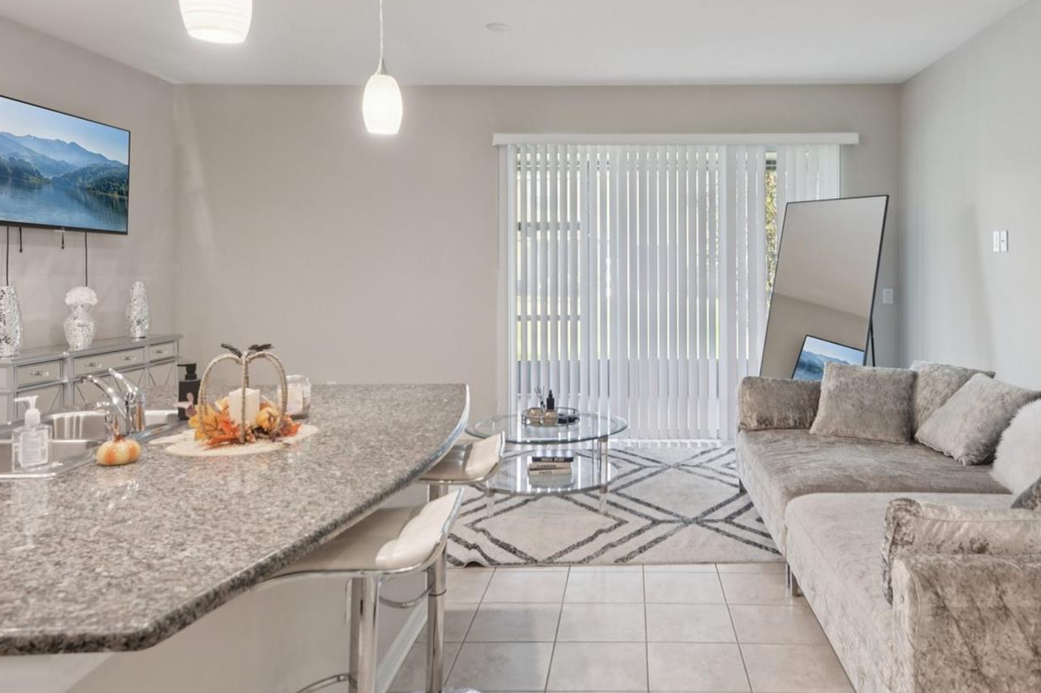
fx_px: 838
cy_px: 274
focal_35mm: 29
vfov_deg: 44.7
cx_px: 626
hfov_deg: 63.1
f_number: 8
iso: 400
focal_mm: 22
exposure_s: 1/8
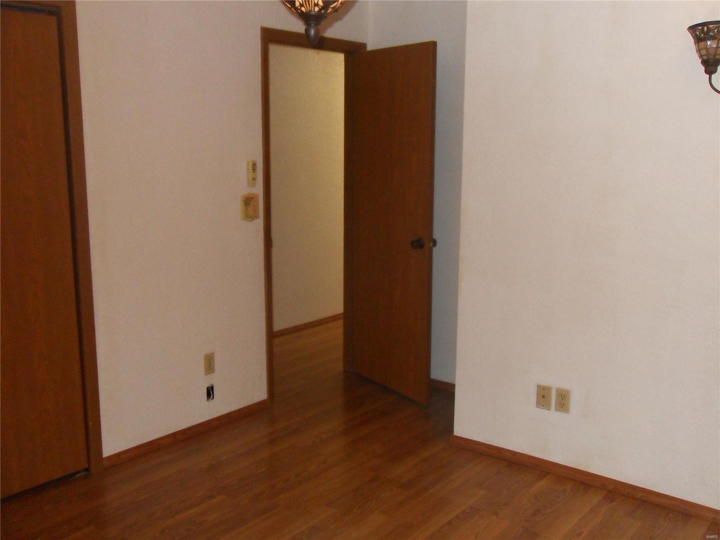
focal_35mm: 35
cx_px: 360
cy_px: 270
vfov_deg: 40.7
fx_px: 728
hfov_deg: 52.6
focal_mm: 6.3
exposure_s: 1/45
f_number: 3.5
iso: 400
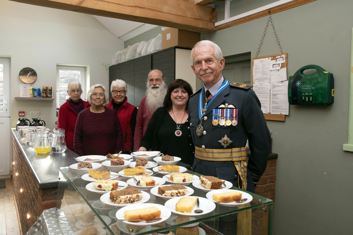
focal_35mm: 28
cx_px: 176
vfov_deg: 45.7
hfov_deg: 64.6
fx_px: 279
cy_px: 118
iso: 1000
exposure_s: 1/60
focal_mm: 19
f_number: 6.3
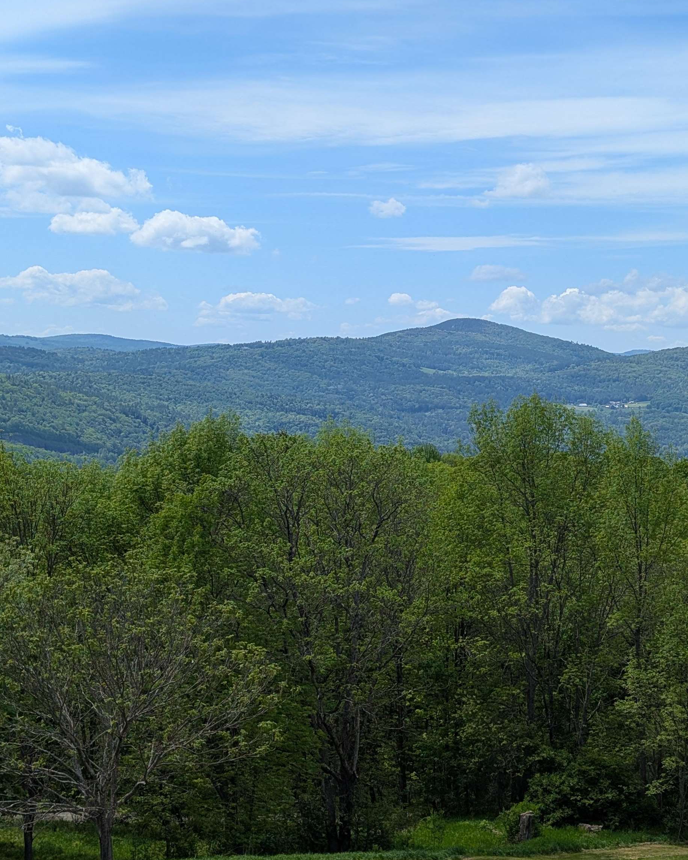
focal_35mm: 64
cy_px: 429
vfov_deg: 29.6
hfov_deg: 23.8
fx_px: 1629
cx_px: 430
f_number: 1.68
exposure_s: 1/1299
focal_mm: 6.9
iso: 21
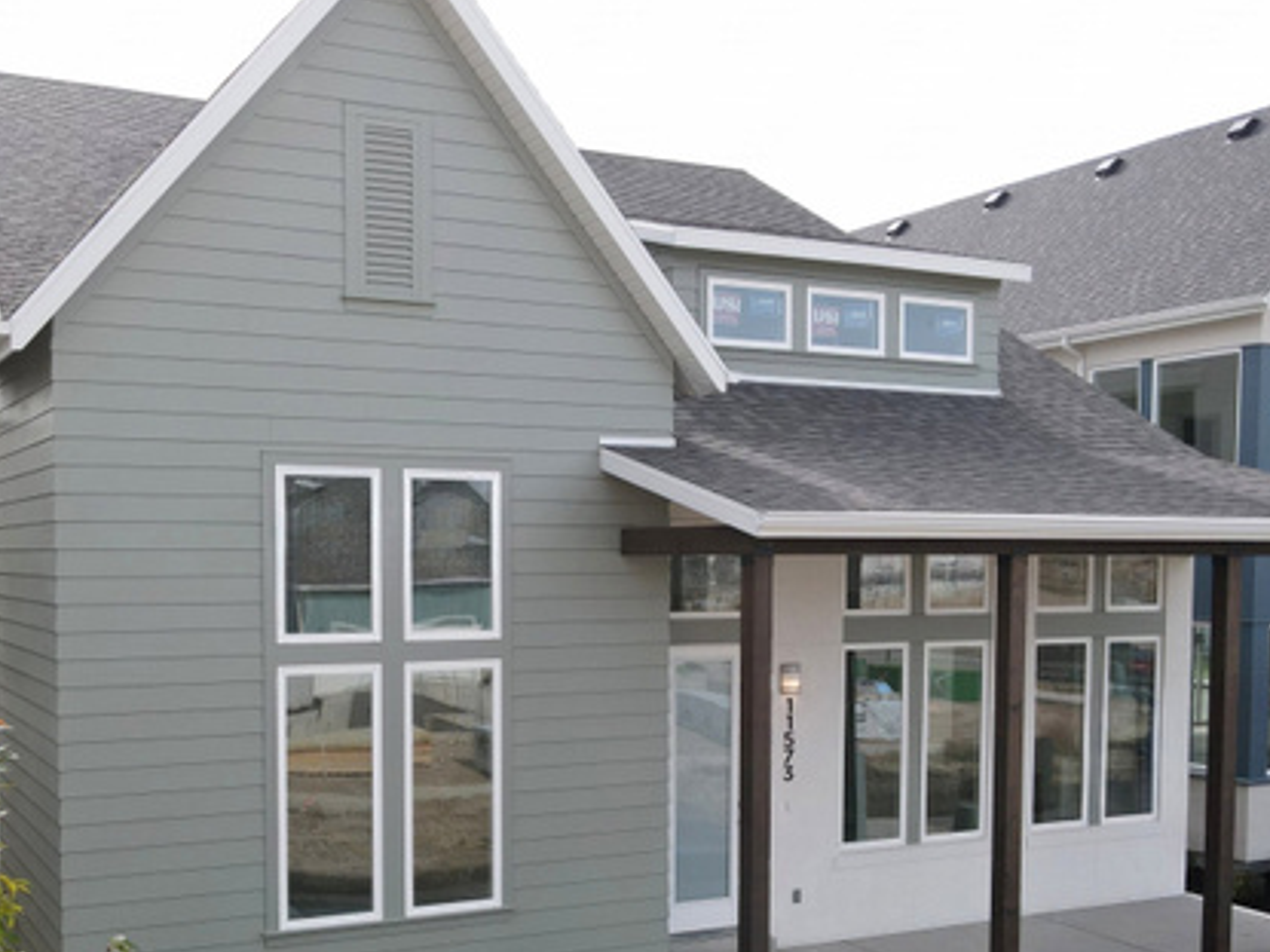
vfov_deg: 38.4
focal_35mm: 37
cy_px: 591
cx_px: 621
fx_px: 1357
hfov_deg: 50.1
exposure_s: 1/320
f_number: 2.8
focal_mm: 4.5
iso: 100
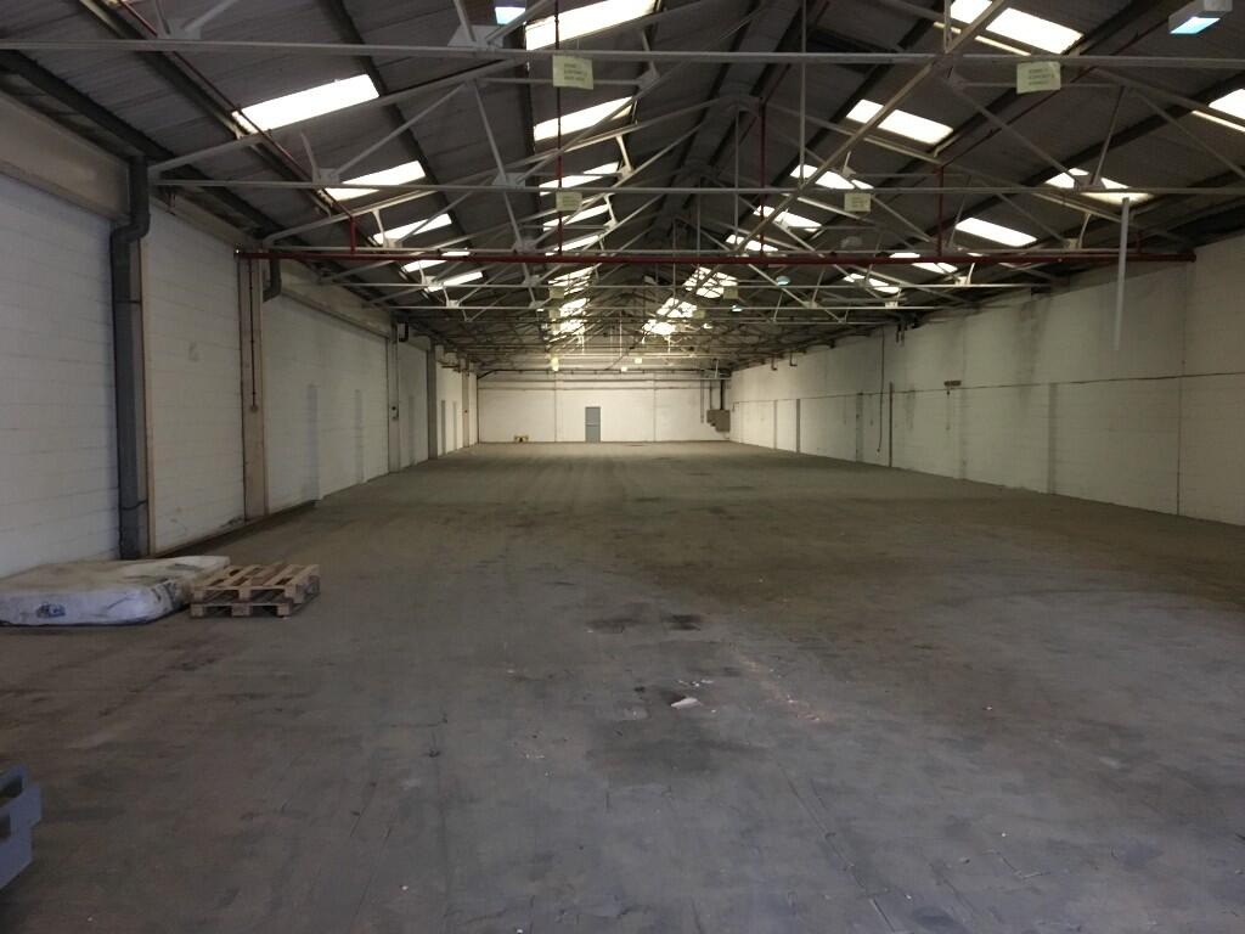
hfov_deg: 61.7
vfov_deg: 48.2
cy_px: 467
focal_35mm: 29
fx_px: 1043
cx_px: 622
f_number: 2.2
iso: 400
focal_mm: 4.15
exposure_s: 1/17
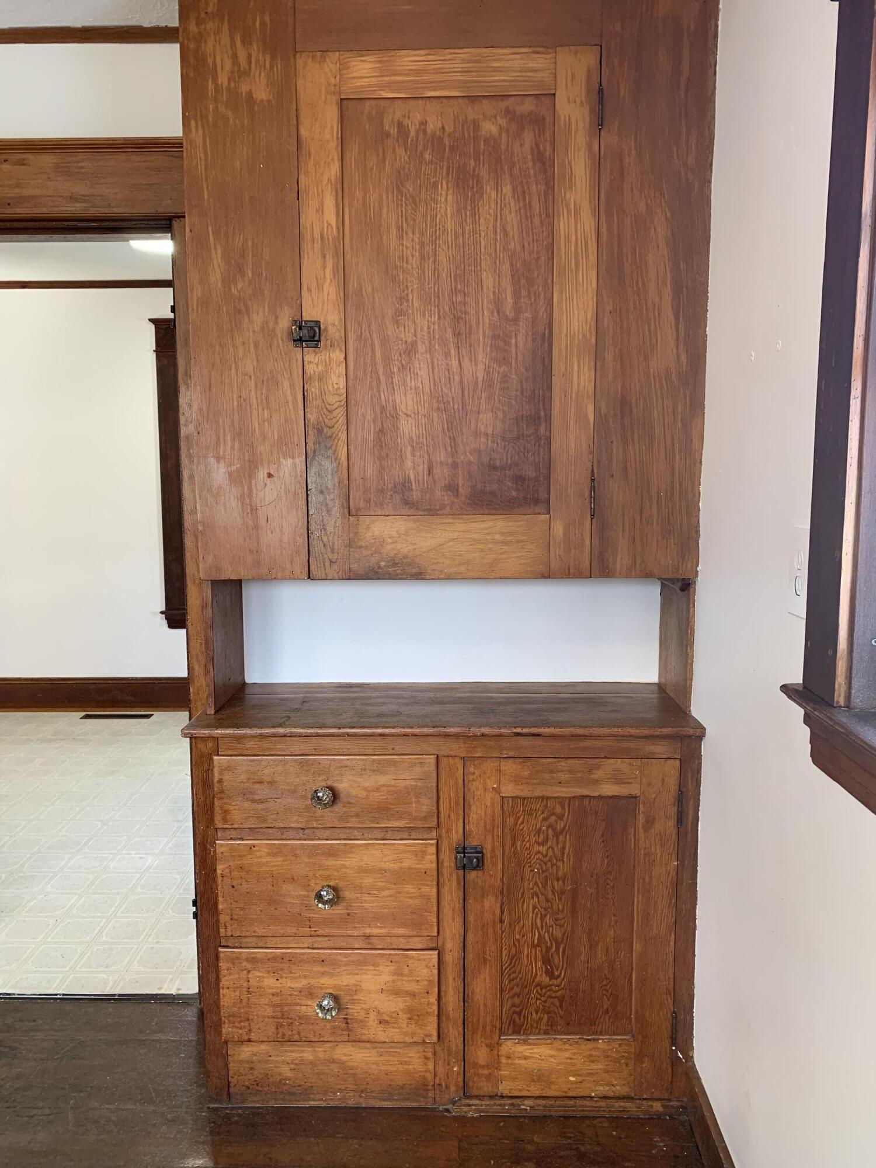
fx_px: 877
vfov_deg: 67.3
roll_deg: +0.2
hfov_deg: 53.1
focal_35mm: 26
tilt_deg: -5.6
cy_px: 584
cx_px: 438
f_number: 1.8
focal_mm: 4.25
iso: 100
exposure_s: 1/77
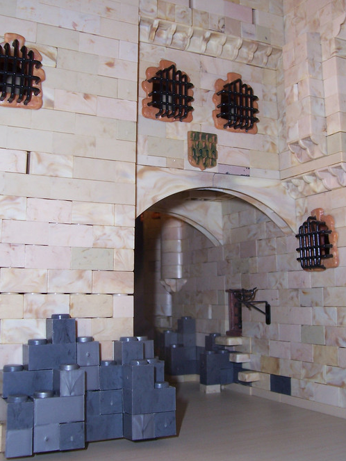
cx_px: 190
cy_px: 207
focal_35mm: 41
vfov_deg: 45.7
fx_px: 546
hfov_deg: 35.1
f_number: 2.7
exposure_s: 1/60
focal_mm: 5.6
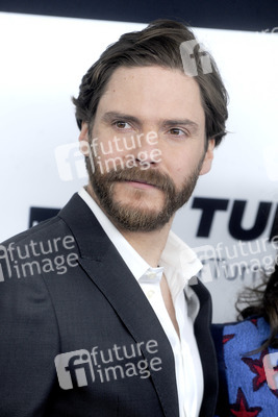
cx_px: 139
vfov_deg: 10.3
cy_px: 208
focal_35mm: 200
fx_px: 2314
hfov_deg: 6.9
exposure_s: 1/200
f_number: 6.3
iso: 640
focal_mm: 200
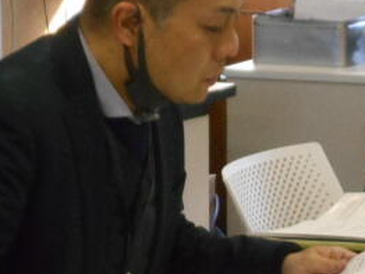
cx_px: 195
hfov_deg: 6.2
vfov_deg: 4.7
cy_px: 171
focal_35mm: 317
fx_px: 3346
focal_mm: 23
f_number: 6.5
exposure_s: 1/40
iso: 800
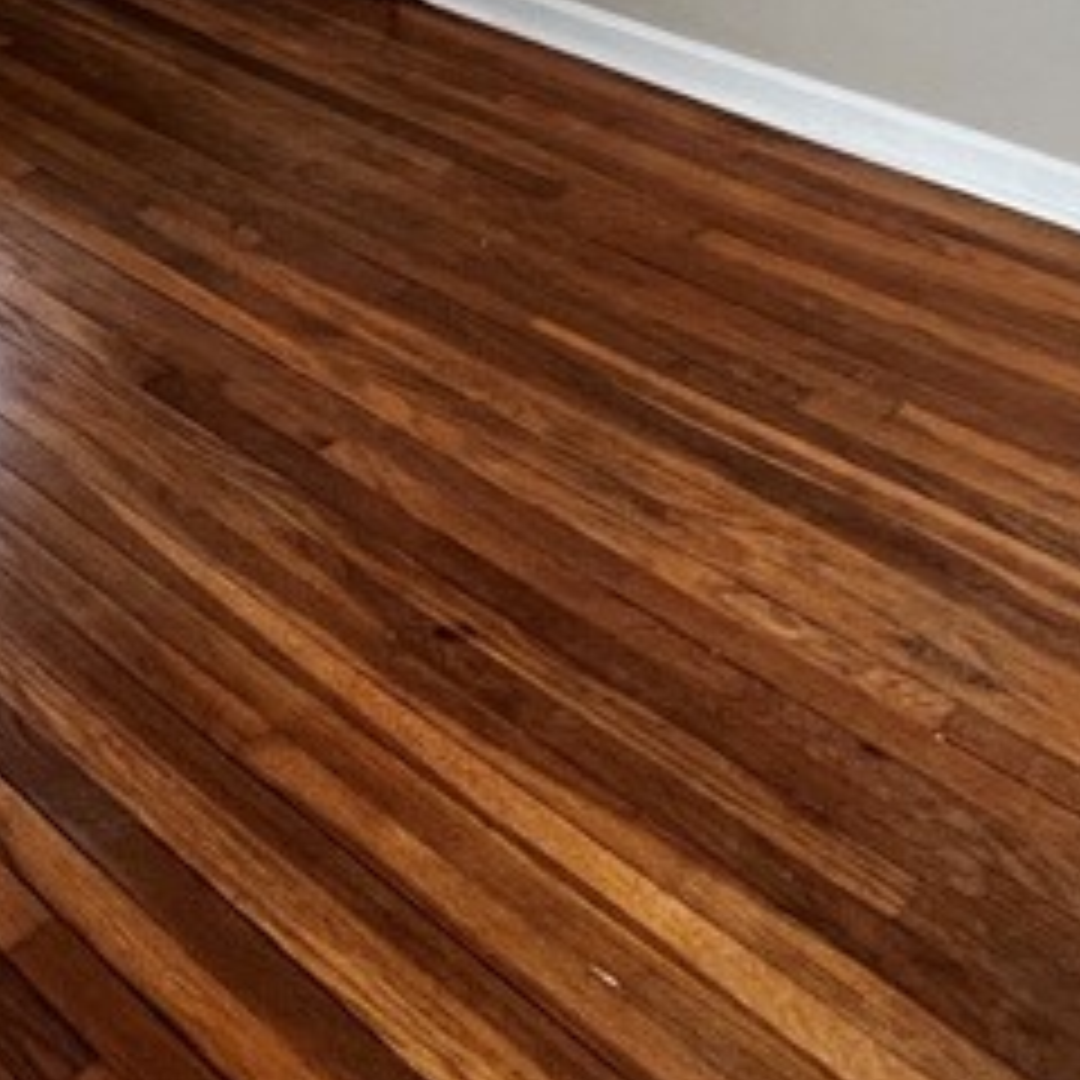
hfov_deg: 34.2
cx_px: 328
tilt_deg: -10.8
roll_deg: +0.3
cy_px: -315
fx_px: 1730
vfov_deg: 28.6
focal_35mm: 49
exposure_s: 1/120
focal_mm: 1.57
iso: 160
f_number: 1.8
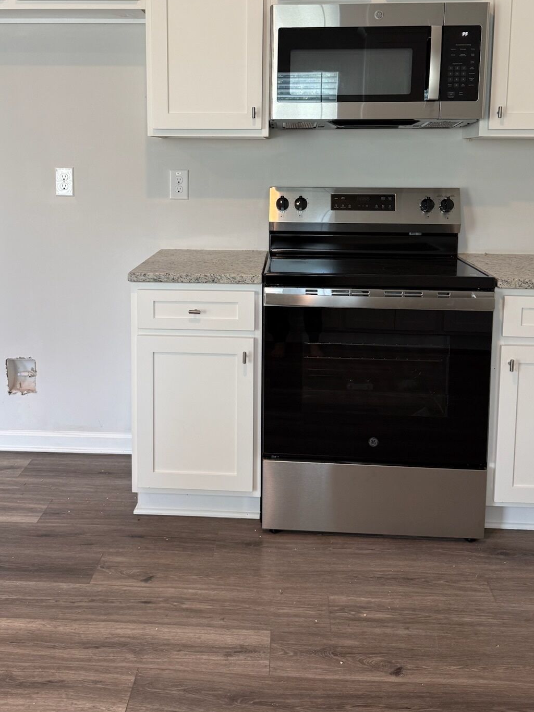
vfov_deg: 50.6
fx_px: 740
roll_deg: -1.3
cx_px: 241
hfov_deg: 39.6
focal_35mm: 36
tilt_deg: -7.8
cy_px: 252
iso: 160
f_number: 1.78
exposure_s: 1/120
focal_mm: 6.76
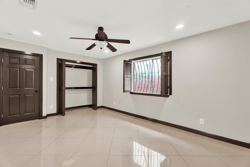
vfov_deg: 73.7
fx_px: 111
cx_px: 125
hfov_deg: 96.7
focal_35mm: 16
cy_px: 84
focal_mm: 16
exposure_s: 1/2
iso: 100
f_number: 8
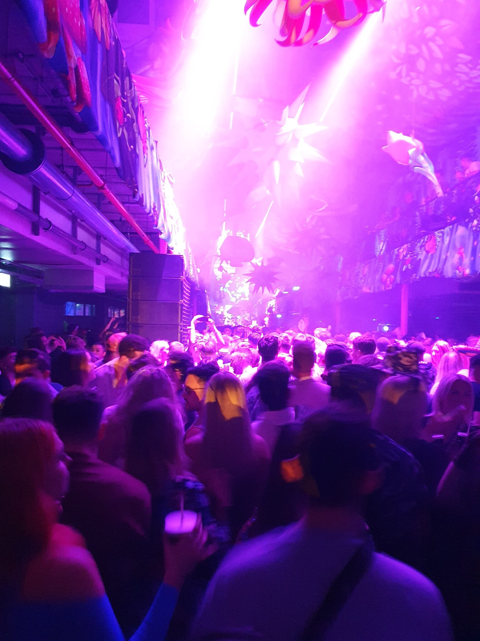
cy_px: 320
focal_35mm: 26
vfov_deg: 67.3
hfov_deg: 53.1
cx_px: 240
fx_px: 481
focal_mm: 4.32
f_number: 1.5
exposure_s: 1/13
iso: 500
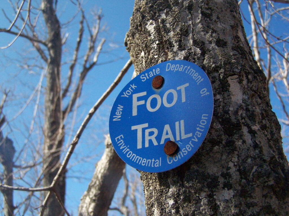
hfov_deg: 43.9
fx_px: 359
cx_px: 144
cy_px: 108
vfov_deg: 33.6
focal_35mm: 43
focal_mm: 7.1
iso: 400
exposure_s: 1/1000
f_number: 2.9
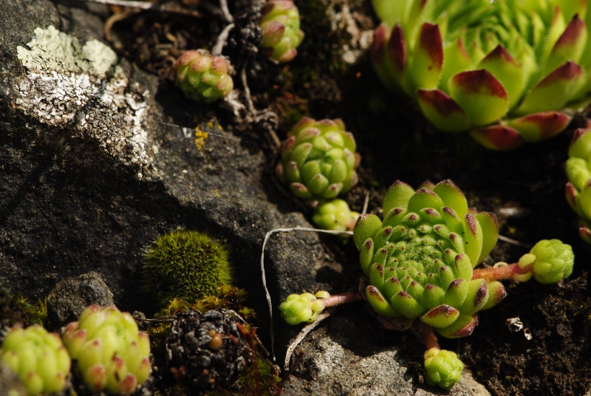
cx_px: 296
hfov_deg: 16.0
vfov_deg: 10.8
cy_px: 198
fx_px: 2096
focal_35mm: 128
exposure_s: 1/250
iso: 100
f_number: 9
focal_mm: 85
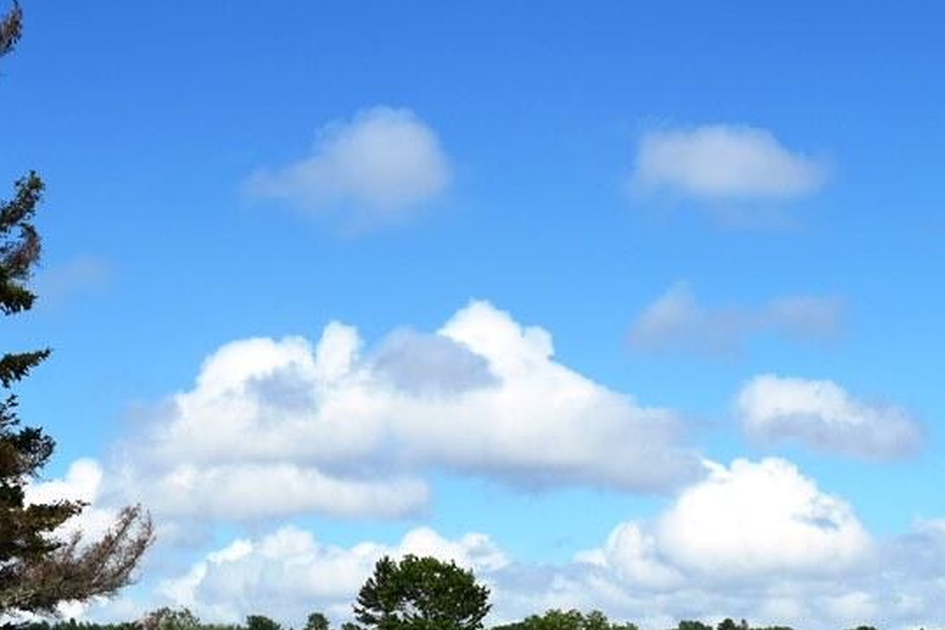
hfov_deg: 27.3
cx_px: 387
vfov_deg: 18.1
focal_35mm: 74
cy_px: 571
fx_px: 1942
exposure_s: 1/500
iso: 250
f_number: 11
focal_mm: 26
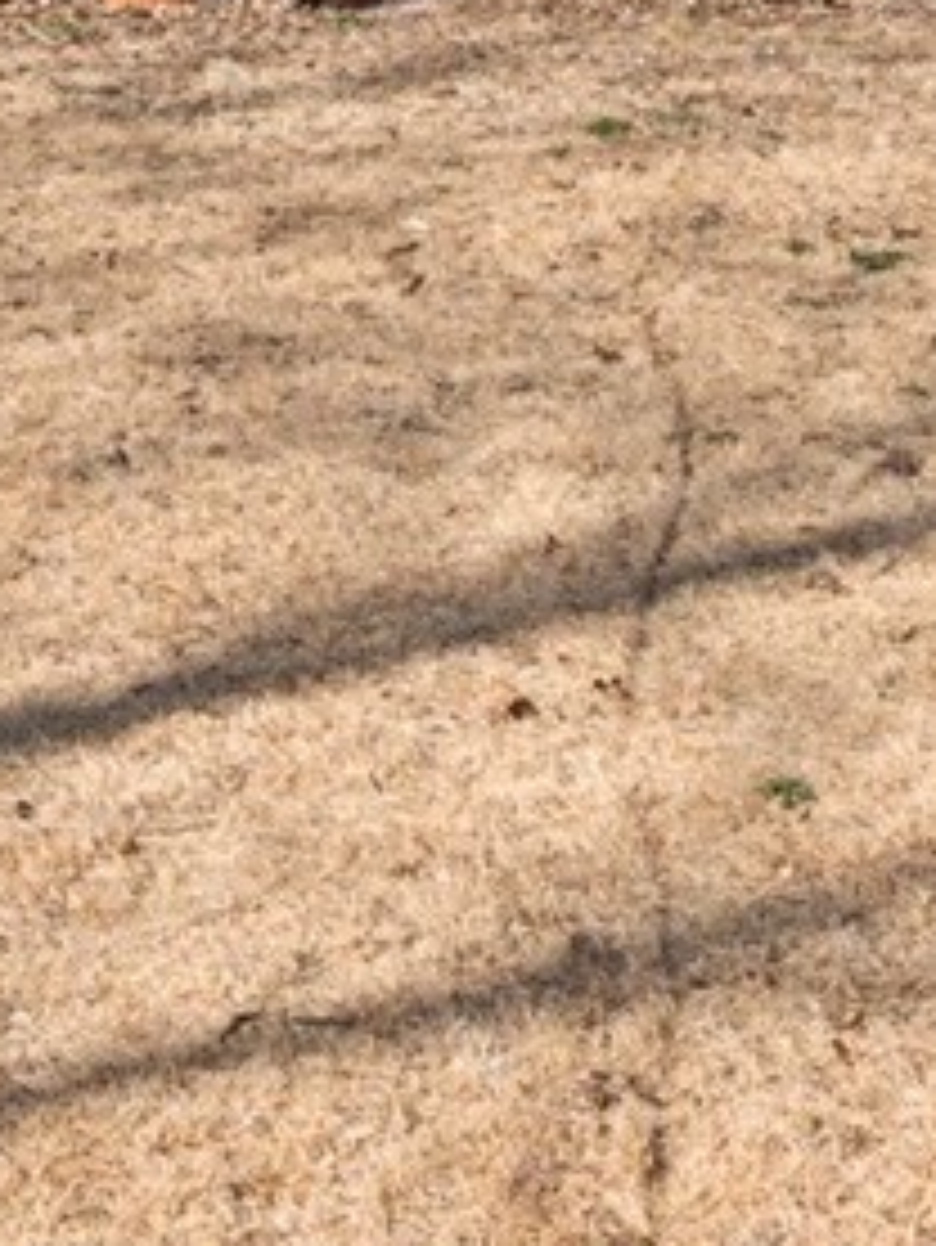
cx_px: 212
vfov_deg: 16.2
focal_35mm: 113
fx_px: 4071
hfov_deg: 13.1
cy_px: -533
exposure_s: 1/200
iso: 160
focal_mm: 16
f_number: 8
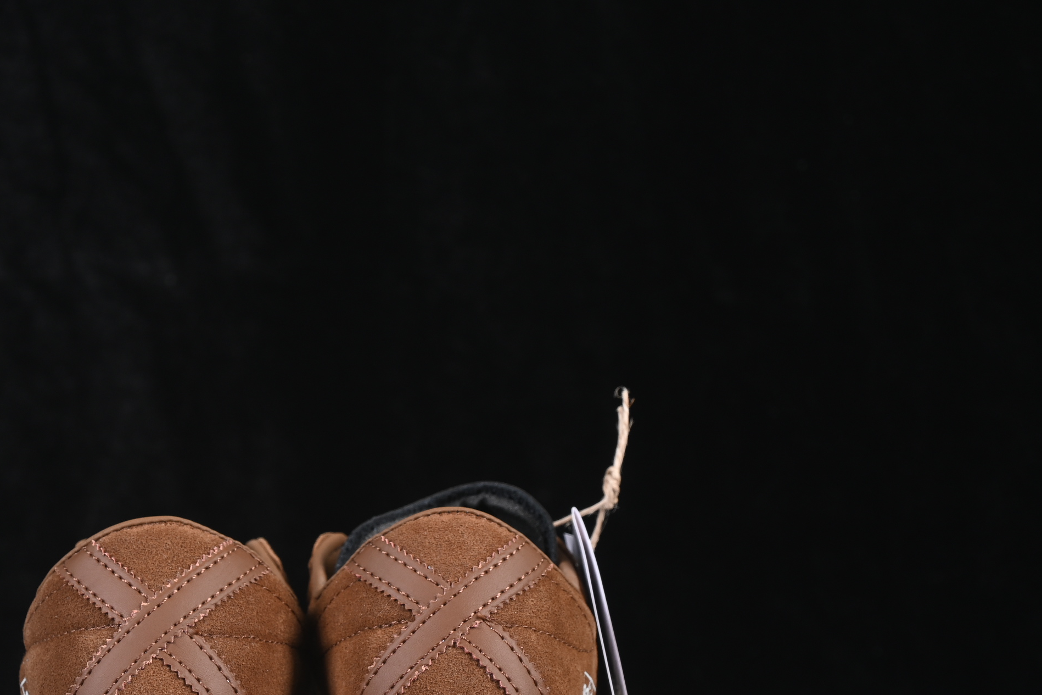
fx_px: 3183
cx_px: 328
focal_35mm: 110
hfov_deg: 18.5
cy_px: 475
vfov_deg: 12.4
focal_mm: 50
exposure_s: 1/60
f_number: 6.3
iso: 160
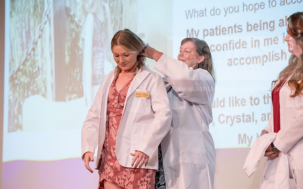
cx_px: 152
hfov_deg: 15.7
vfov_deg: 9.8
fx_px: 1098
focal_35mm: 133
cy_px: 100
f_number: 3.2
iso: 2500
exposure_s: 1/200
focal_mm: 130
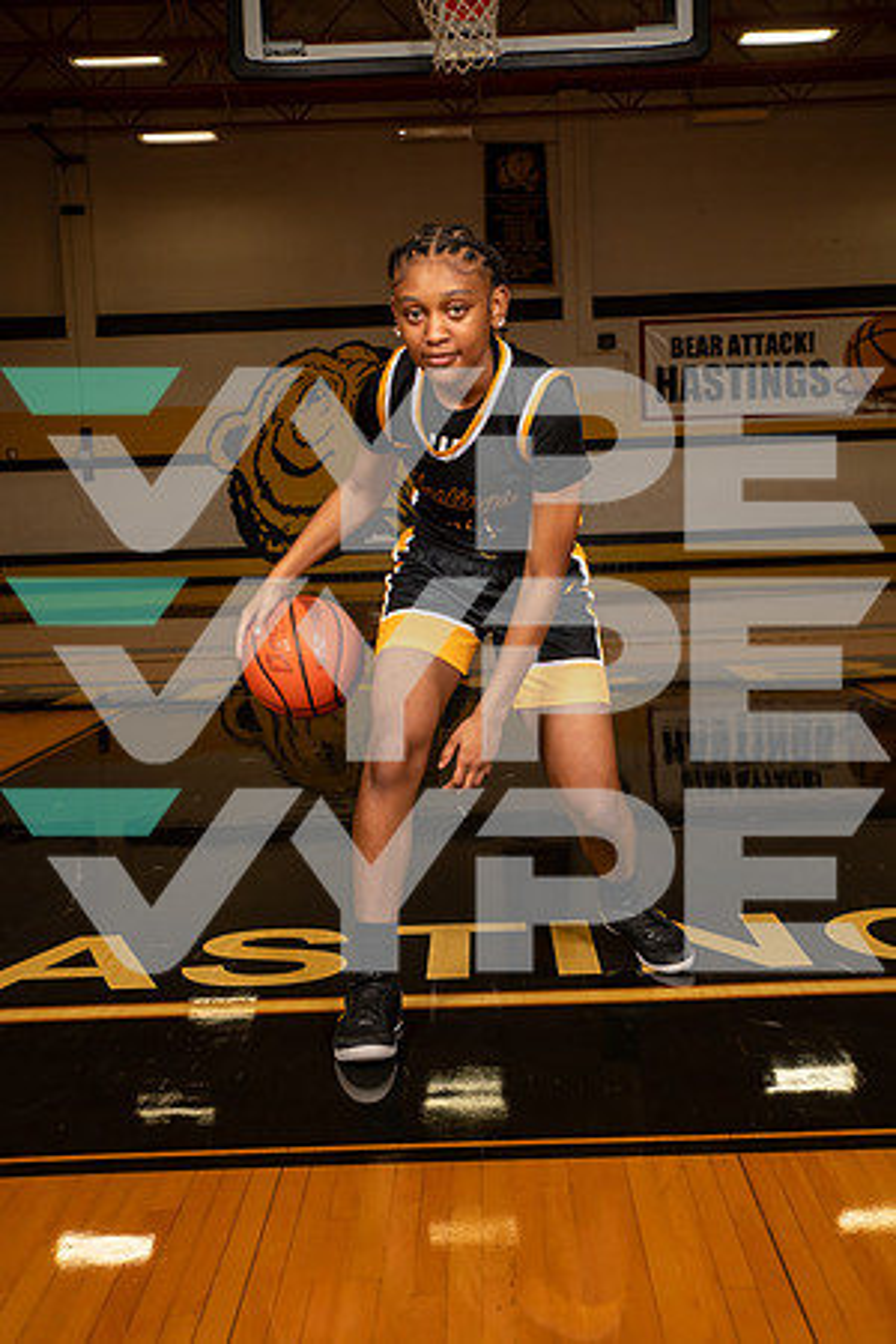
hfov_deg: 31.9
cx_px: 448
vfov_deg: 46.4
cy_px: 672
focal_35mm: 42
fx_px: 1568
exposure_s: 1/400
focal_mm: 42
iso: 640
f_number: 7.1
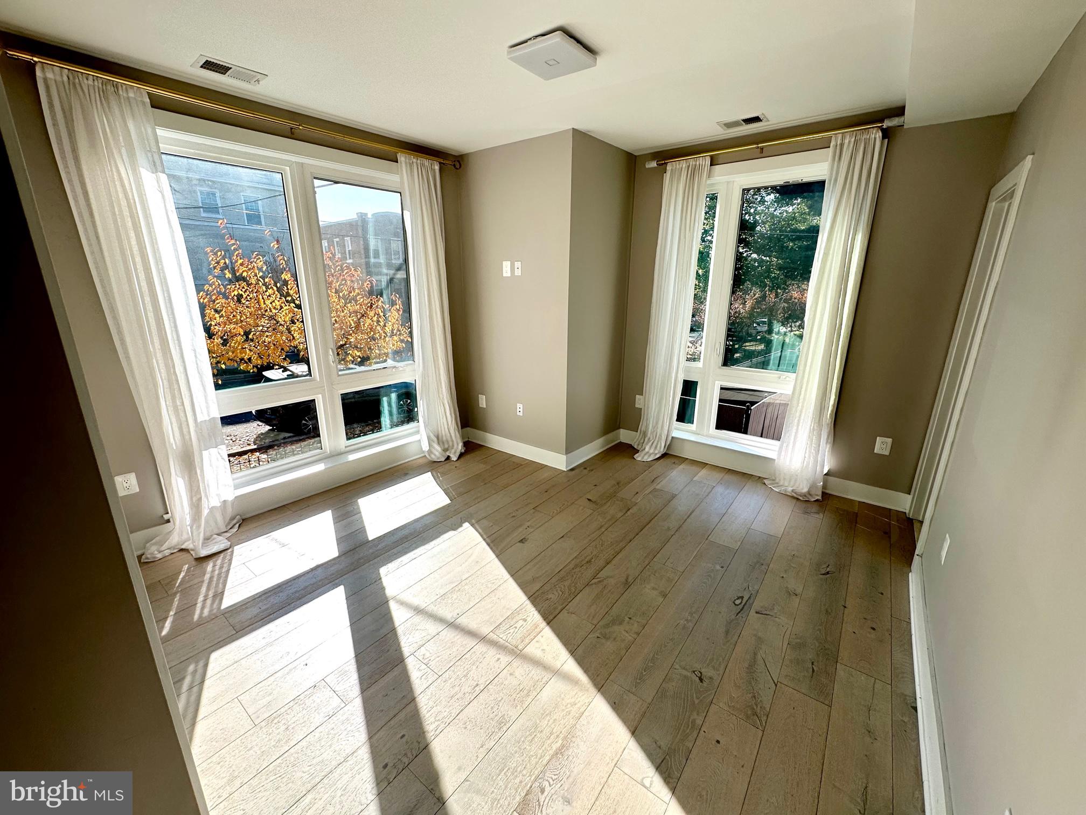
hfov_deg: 102.1
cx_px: 543
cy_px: 408
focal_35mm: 14
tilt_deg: -18.1
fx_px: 439
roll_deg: -0.5
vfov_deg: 85.7
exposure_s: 1/498
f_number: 2.2
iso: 40
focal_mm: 2.22
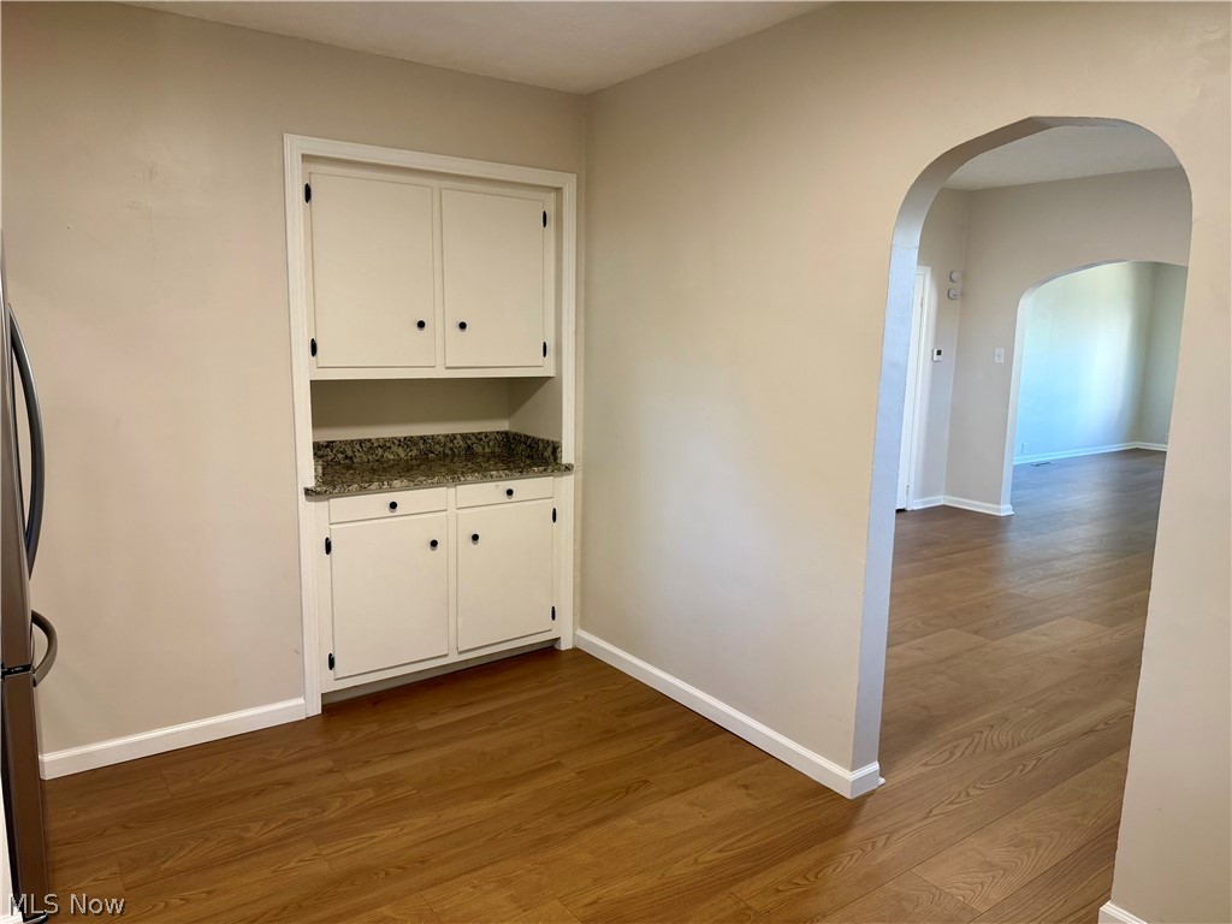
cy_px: 462
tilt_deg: -8.4
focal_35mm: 24
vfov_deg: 56.8
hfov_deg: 71.6
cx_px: 616
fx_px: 854
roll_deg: -0.9
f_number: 1.78
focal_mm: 6.76
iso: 125
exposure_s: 1/60
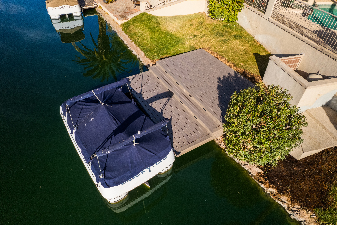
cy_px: 112
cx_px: 168
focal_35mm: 22
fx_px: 206
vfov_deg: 57.3
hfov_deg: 78.6
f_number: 2.8
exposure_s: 1/50
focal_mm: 8.38
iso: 200
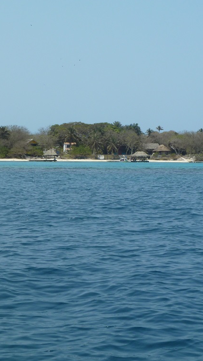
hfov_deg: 14.8
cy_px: 182
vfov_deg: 26.2
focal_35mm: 81
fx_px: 776
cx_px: 158
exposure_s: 1/500
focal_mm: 9.1
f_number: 5.6
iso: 80
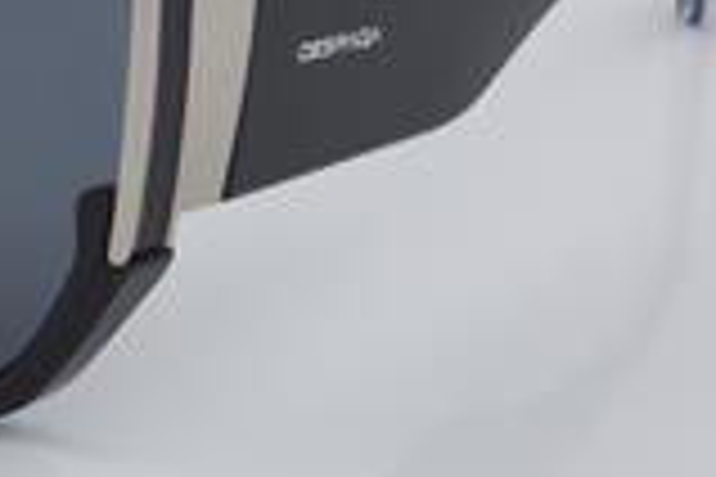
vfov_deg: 7.2
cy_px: 18
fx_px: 3759
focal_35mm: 189
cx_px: -144
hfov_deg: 10.7
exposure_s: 1/4
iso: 100
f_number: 32
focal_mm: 50
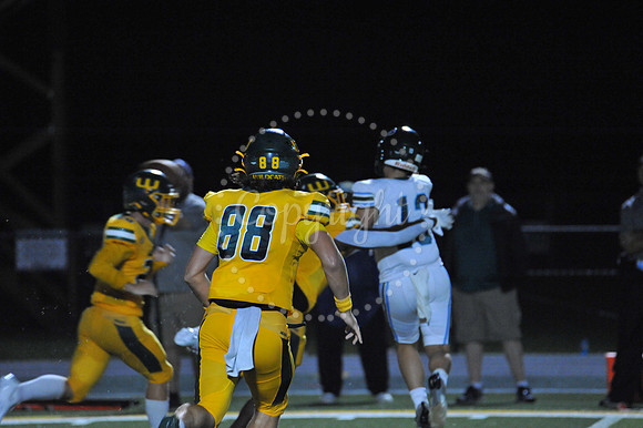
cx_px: 322
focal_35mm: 420
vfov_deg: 3.3
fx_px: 7497
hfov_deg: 4.9
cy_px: 214
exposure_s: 1/200
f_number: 6
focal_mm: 420
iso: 6400
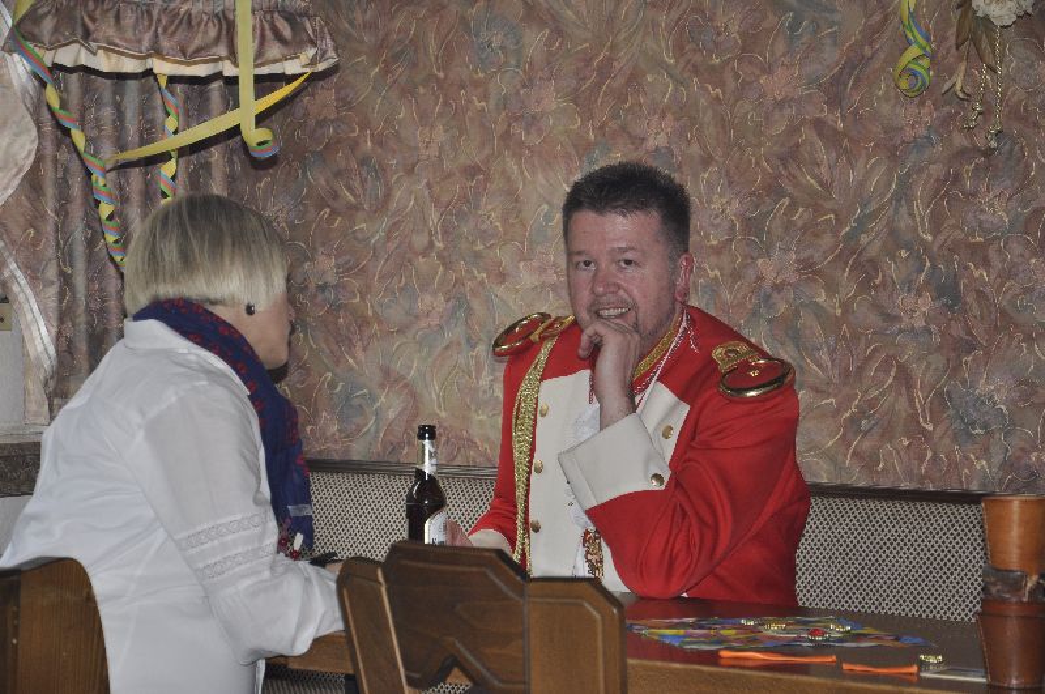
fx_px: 3261
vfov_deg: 12.1
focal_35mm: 112
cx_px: 522
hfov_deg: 18.2
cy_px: 347
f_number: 5.3
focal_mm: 75
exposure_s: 1/60
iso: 400
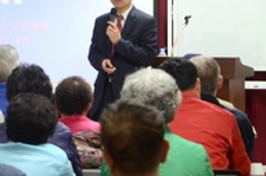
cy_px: 41
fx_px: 1497
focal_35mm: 203
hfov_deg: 10.1
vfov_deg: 6.7
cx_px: 6
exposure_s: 1/40
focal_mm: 65
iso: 1250
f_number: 5.6
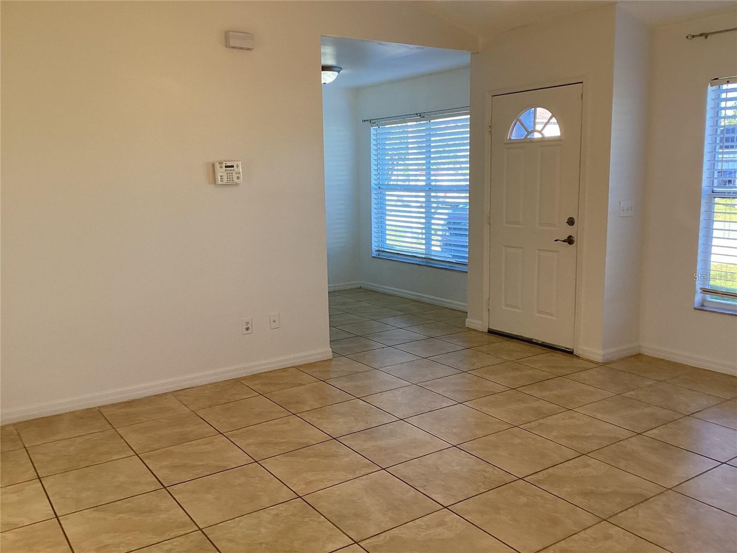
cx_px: 368
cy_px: 276
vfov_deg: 45.4
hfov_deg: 58.4
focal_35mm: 31
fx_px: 660
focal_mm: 3.3
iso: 64
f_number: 2.4
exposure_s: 1/120
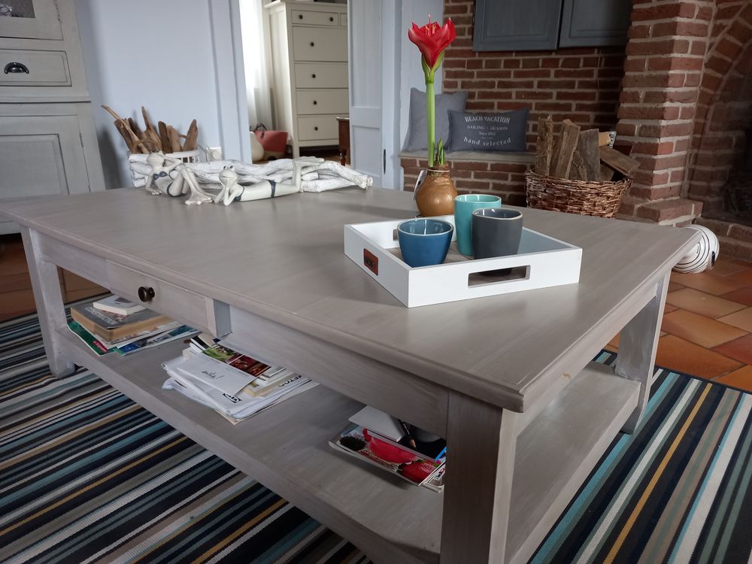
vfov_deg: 54.9
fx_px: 543
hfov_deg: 69.4
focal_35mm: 25
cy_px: 282
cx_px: 376
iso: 250
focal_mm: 4.6
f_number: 2
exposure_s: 1/24
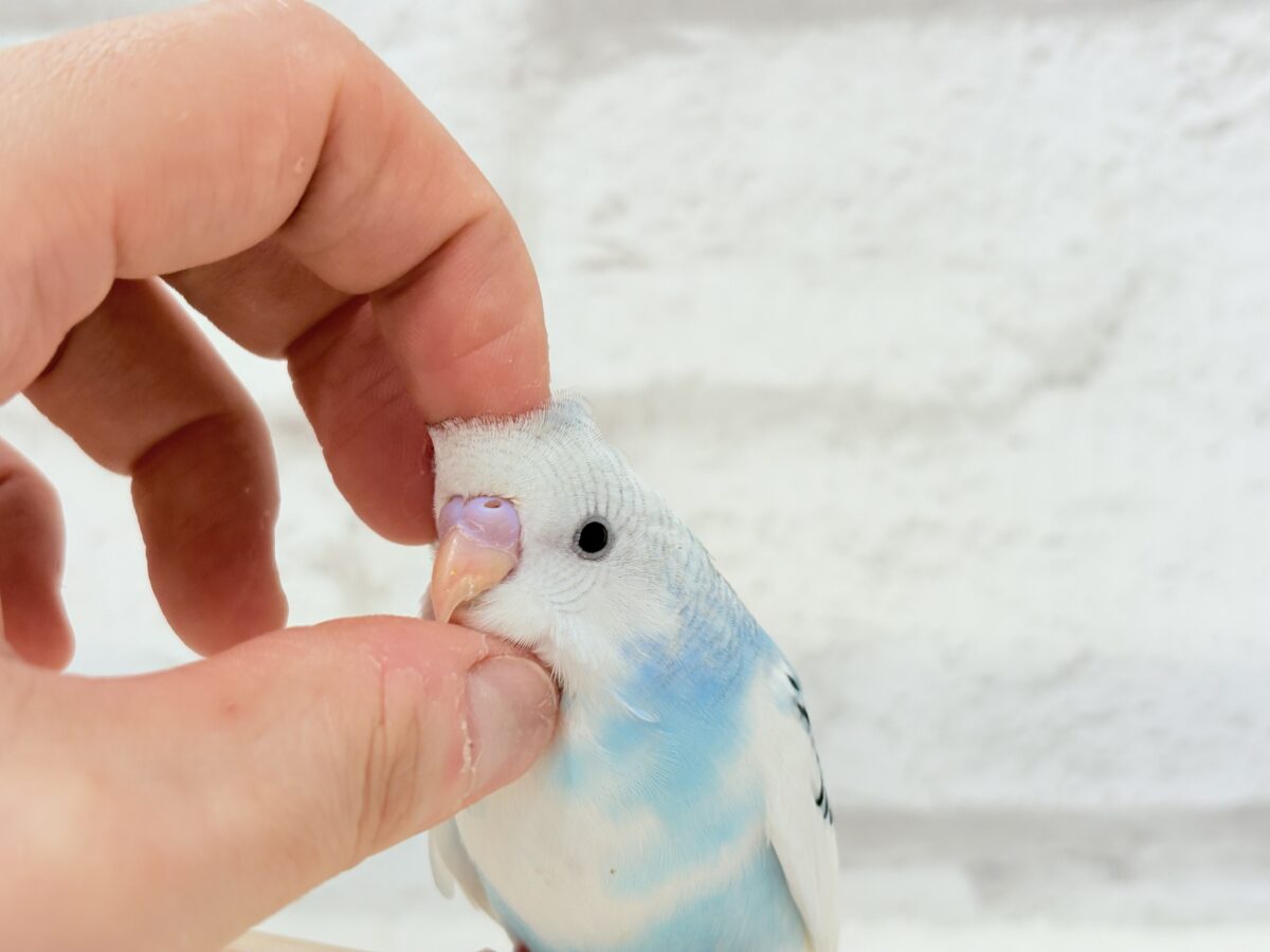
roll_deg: +2.0
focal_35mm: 52
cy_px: 476
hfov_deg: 36.8
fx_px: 1908
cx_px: 635
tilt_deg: -13.9
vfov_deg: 28.0
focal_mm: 5.96
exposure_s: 1/50
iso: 40
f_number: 1.6
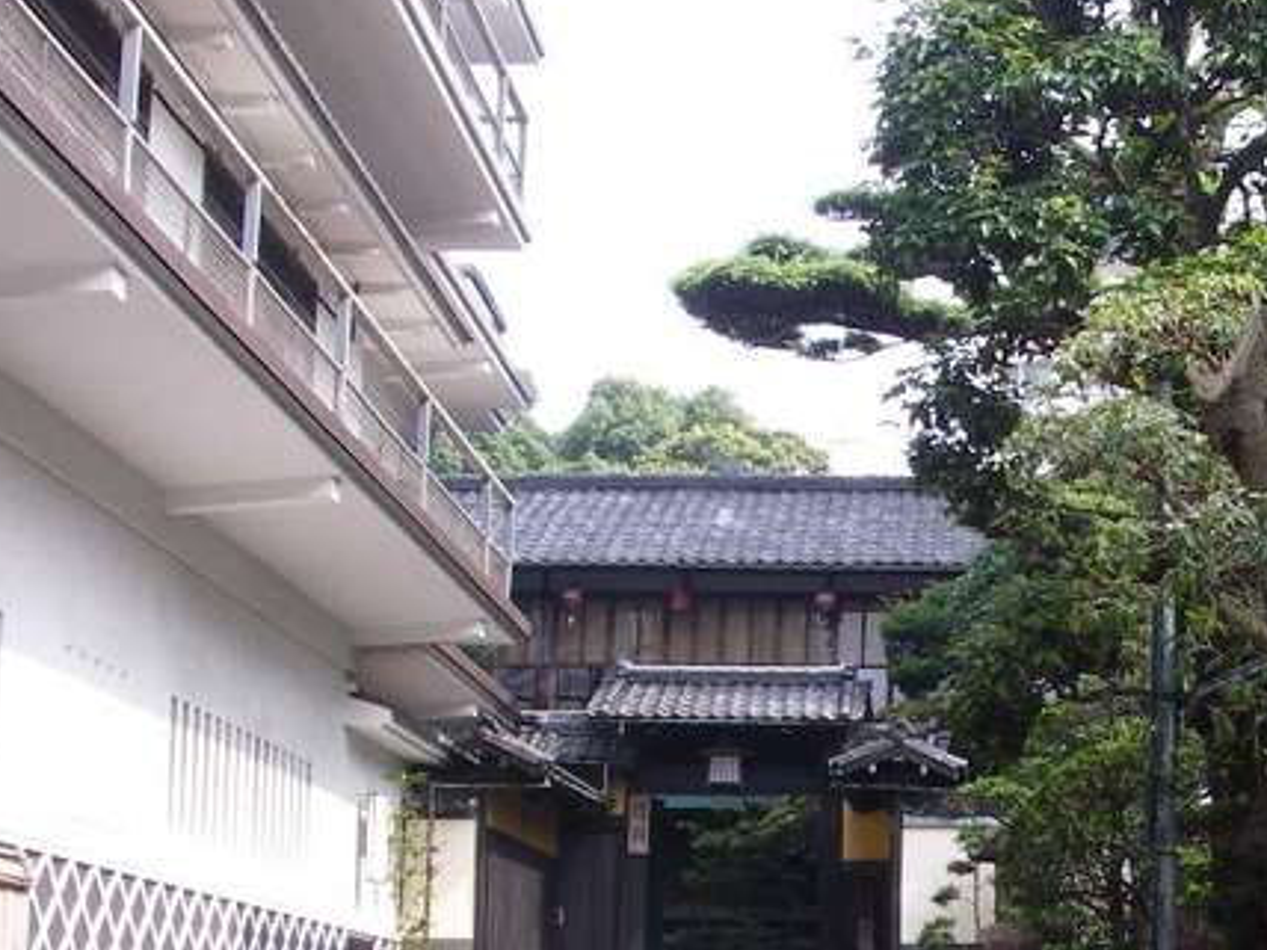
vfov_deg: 20.5
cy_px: 752
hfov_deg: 26.8
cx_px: 1042
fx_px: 2599
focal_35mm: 71
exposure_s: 1/100
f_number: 6.6
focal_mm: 6.3
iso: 100
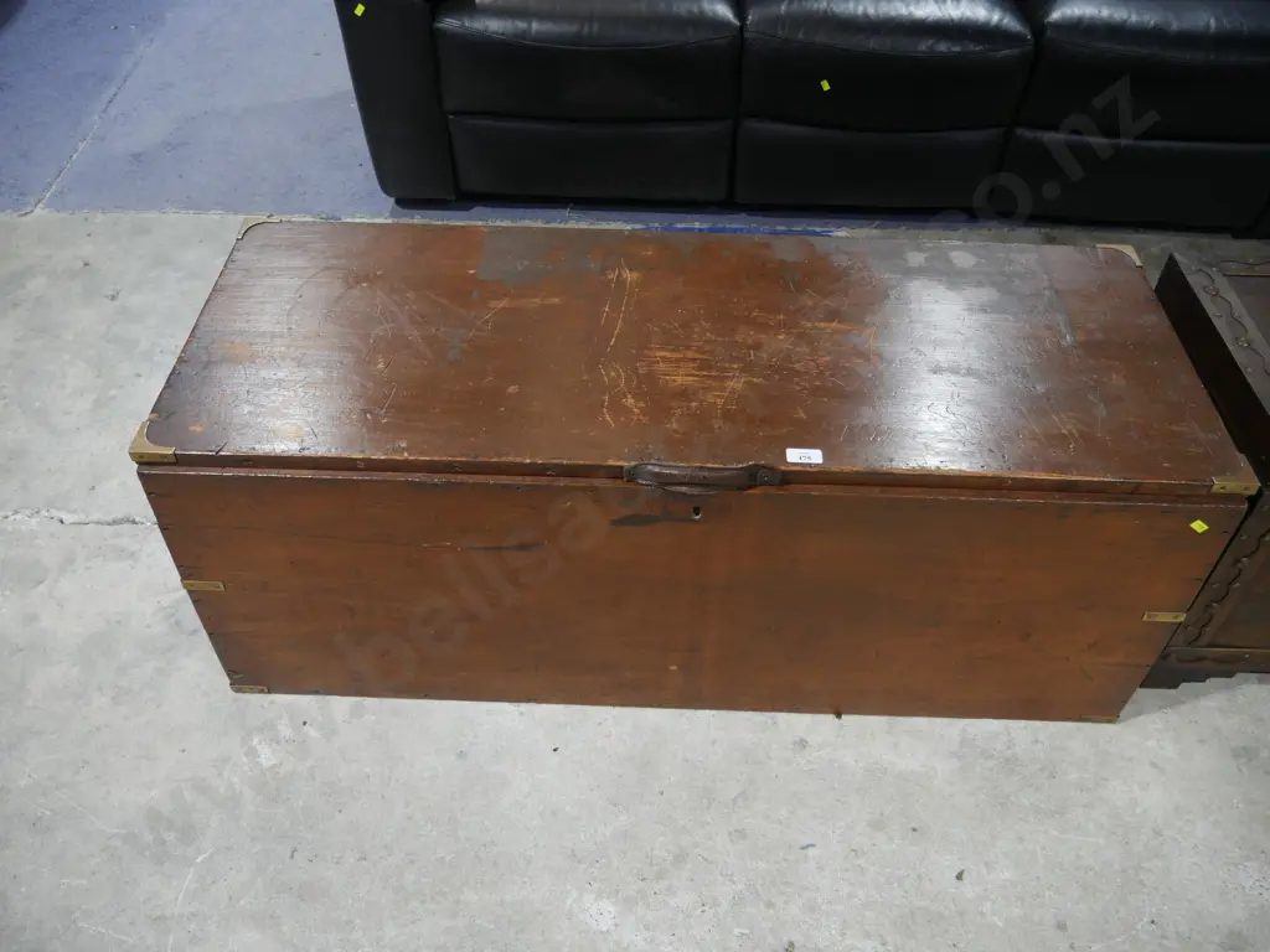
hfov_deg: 63.4
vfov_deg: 49.7
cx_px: 635
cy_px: 476
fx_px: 1027
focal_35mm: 28
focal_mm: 14
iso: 400
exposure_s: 1/60
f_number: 3.5
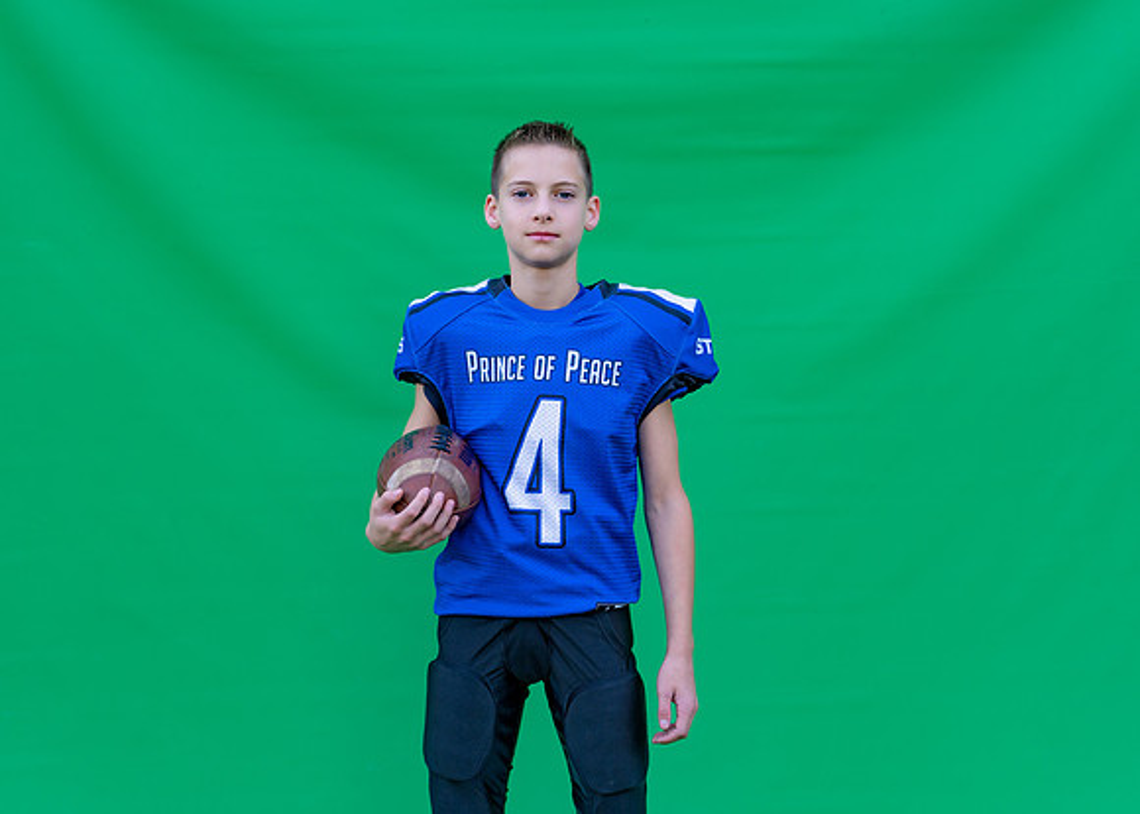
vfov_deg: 27.0
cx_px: 570
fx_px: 1697
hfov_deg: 37.1
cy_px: 407
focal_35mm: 52
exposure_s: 1/400
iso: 160
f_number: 2.8
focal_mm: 50
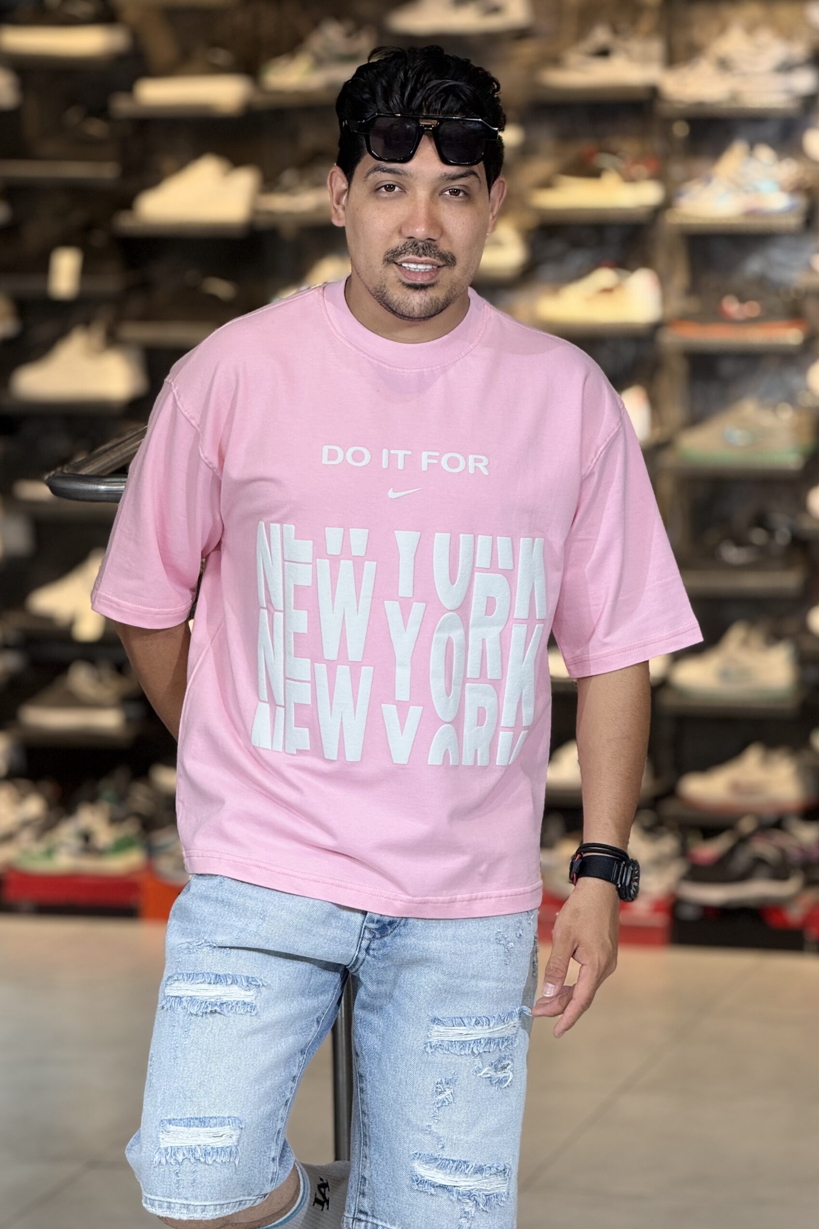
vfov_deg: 16.4
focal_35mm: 125
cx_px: 366
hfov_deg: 11.0
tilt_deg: -6.0
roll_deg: -0.1
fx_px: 4265
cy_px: 615
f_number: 2.8
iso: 100
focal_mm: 15.66
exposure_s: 1/100
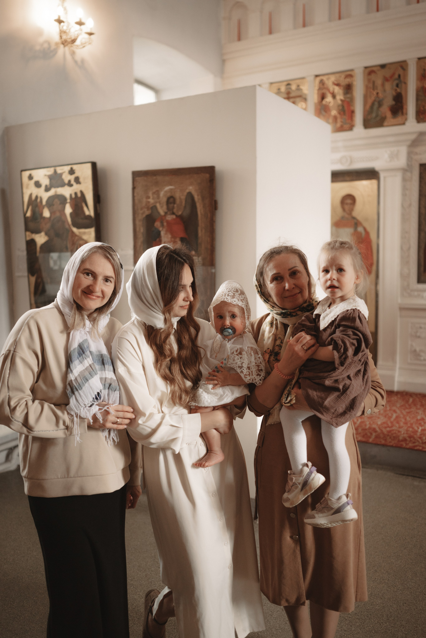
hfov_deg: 37.9
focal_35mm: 35
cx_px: 213
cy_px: 319
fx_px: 621
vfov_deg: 54.4
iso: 640
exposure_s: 1/320
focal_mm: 35
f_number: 1.8
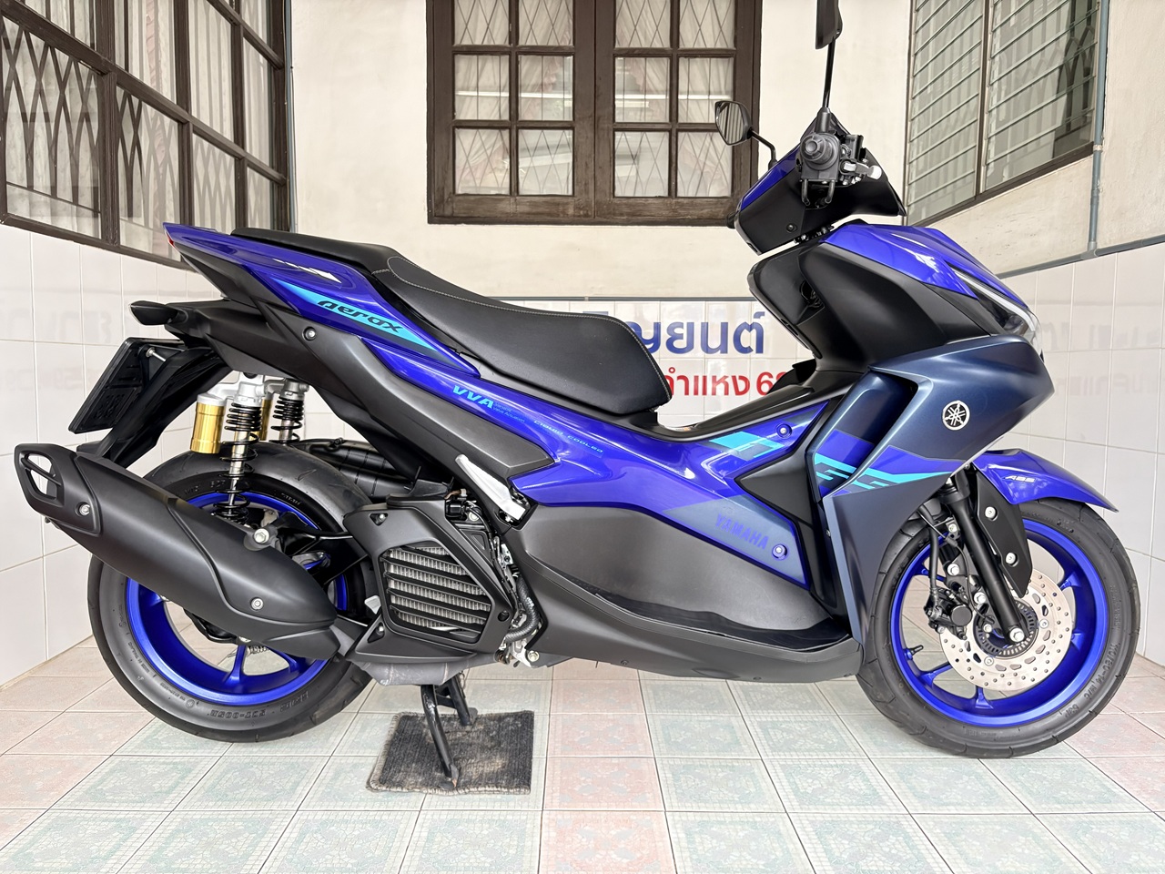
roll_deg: +0.3
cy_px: 437
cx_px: 582
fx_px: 875
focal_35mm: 26
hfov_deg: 67.3
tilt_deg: -5.0
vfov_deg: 53.1
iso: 200
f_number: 1.6
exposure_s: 1/60
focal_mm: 5.96
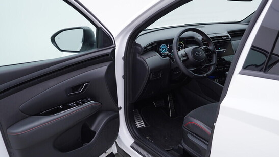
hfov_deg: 52.8
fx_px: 281
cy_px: 88
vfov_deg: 31.1
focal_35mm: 38
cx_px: 140
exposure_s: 1/60
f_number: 3.5
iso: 125
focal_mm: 24
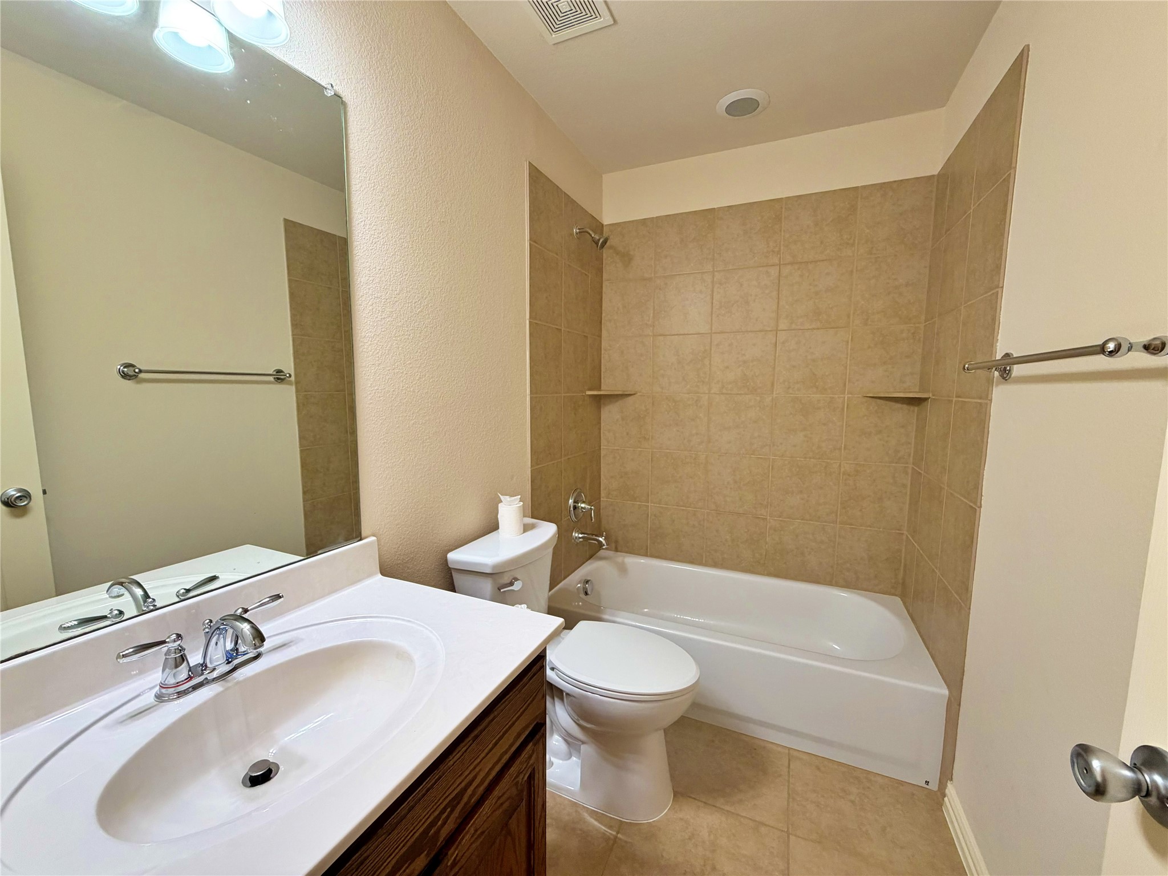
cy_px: 438
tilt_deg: -6.3
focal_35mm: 14
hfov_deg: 102.1
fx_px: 472
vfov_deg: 85.7
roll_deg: +0.1
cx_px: 584
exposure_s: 1/120
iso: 320
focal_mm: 2.22
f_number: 2.2
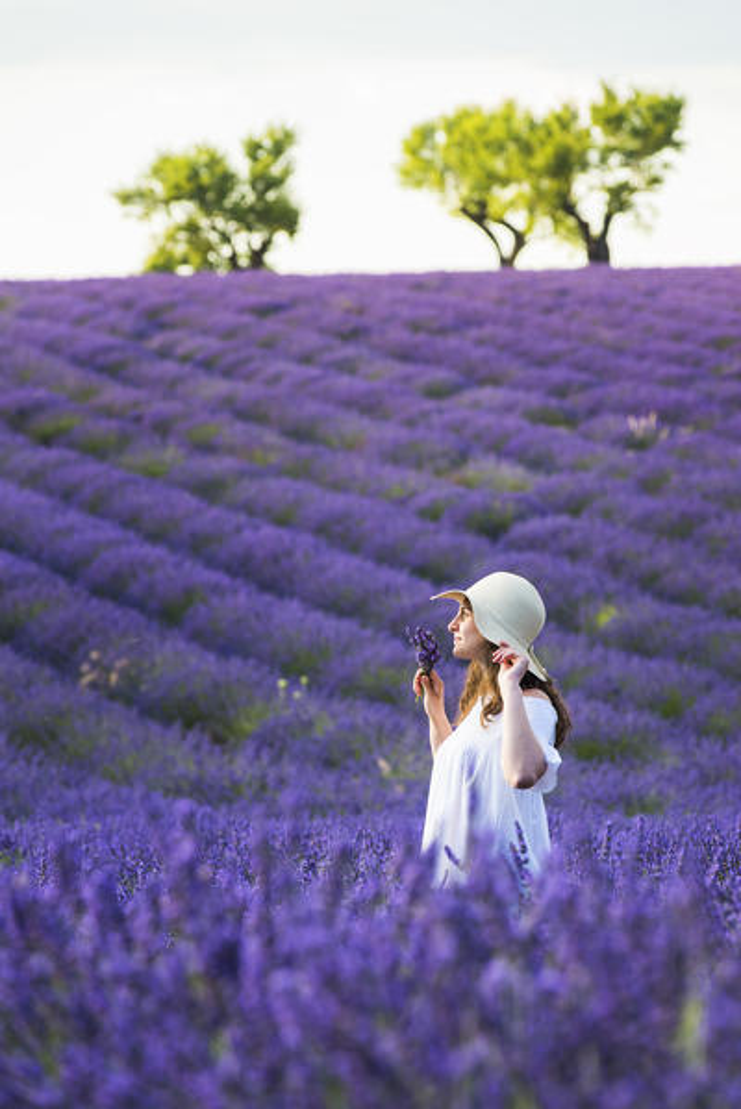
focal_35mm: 200
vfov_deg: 10.3
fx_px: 6167
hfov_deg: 6.9
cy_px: 554
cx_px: 370
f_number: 9
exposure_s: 1/200
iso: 320
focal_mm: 200
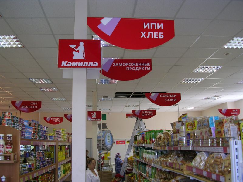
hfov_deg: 49.0
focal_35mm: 38
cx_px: 122
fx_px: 267
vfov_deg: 37.7
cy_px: 91
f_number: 2.8
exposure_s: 1/30
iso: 50
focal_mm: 5.8
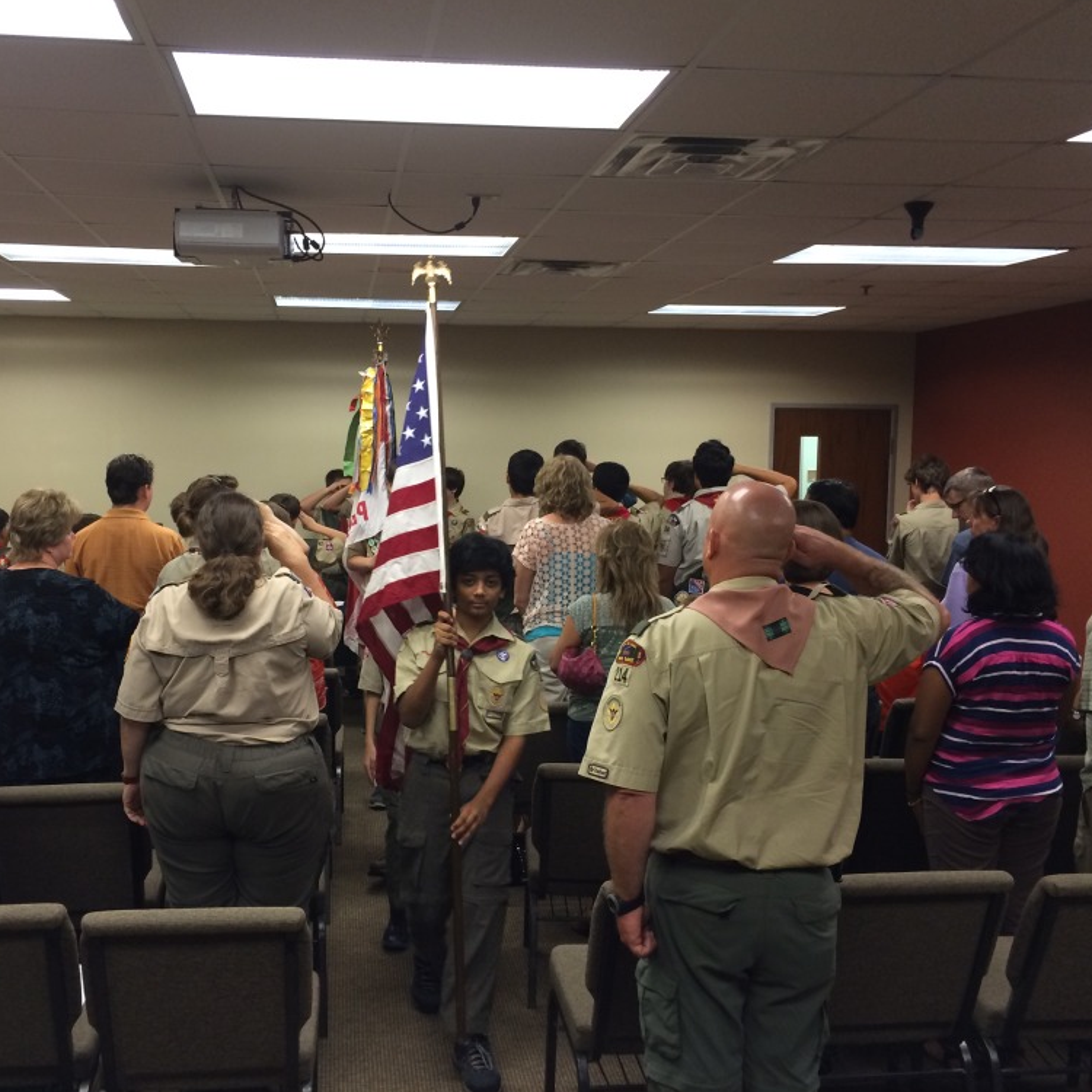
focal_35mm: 35
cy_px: 546
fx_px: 1249
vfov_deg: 47.2
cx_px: 462
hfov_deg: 47.1
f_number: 2.2
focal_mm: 4.15
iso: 125
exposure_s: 1/30
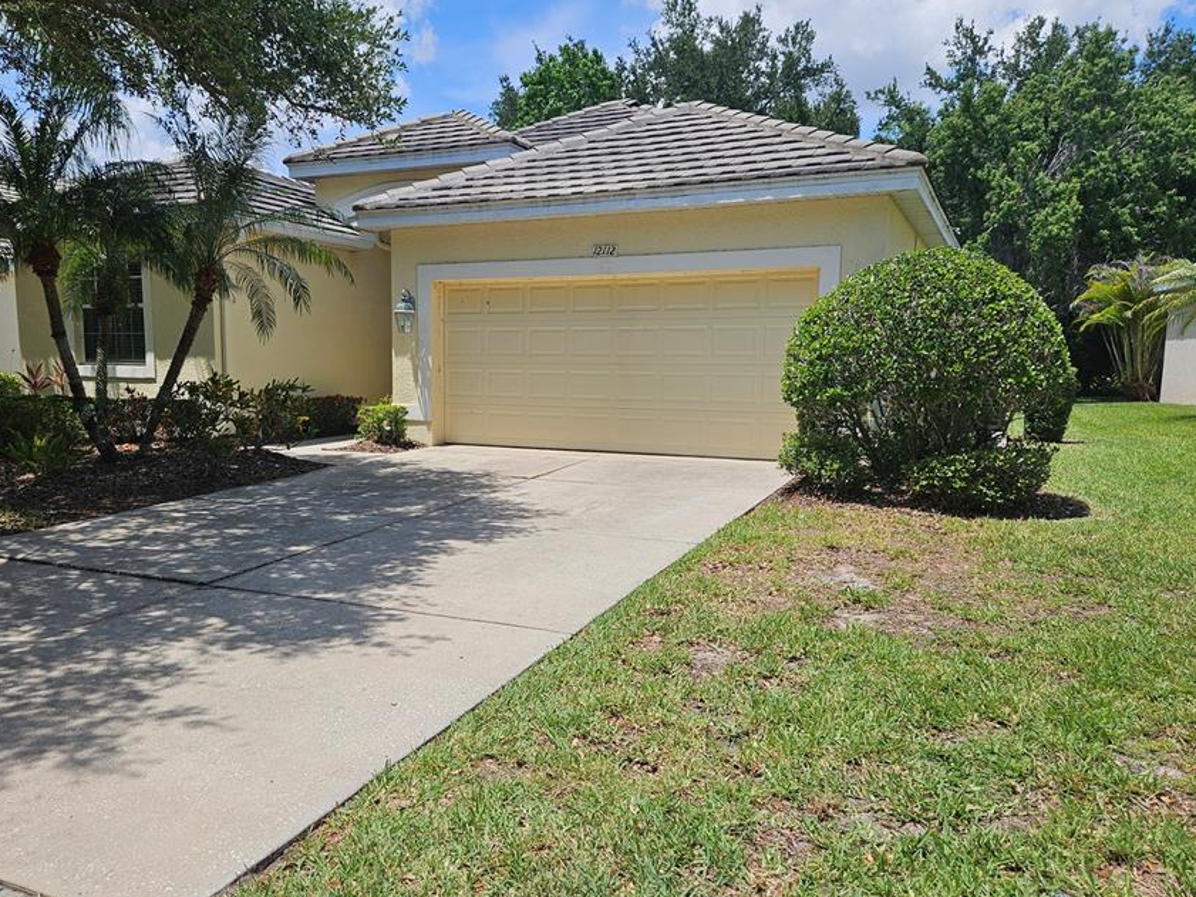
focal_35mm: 28
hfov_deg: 63.2
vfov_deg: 49.7
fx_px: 968
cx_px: 528
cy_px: 485
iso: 25
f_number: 1.8
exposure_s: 1/2216
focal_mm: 5.4
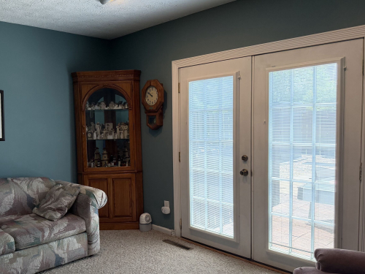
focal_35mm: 32
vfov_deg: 44.1
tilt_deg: -5.1
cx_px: 126
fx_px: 337
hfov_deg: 55.8
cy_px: 145
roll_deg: +1.9
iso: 200
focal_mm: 6.76
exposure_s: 1/228
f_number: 1.78
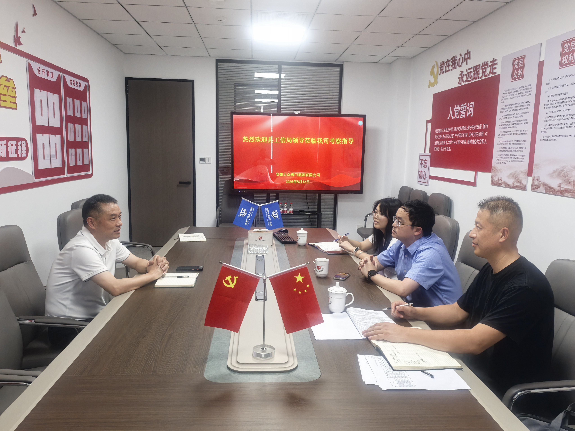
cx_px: 288
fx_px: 448
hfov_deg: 65.3
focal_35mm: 27
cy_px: 216
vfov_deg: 51.4
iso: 320
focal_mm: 6.98
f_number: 4
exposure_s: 1/50
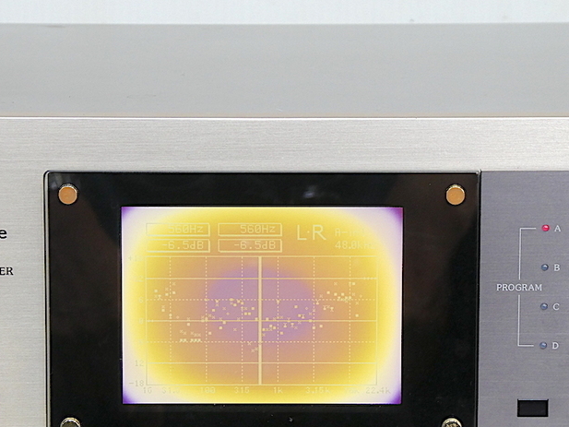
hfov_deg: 12.0
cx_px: 211
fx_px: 2713
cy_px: 301
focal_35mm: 165
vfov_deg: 9.0
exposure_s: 1/10
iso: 200
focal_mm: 19
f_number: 5.1
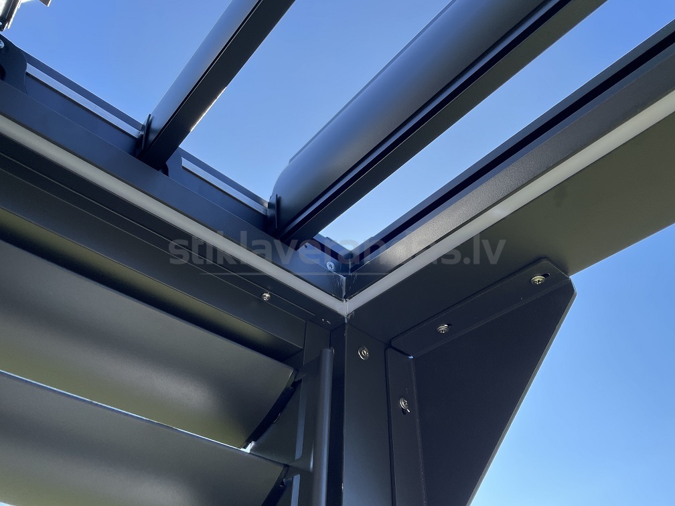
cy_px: 253
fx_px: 507
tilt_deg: +43.0
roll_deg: -2.5
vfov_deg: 53.1
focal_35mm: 26
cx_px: 338
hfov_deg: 67.3
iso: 32
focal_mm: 4.2
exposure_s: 1/1062
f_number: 1.6
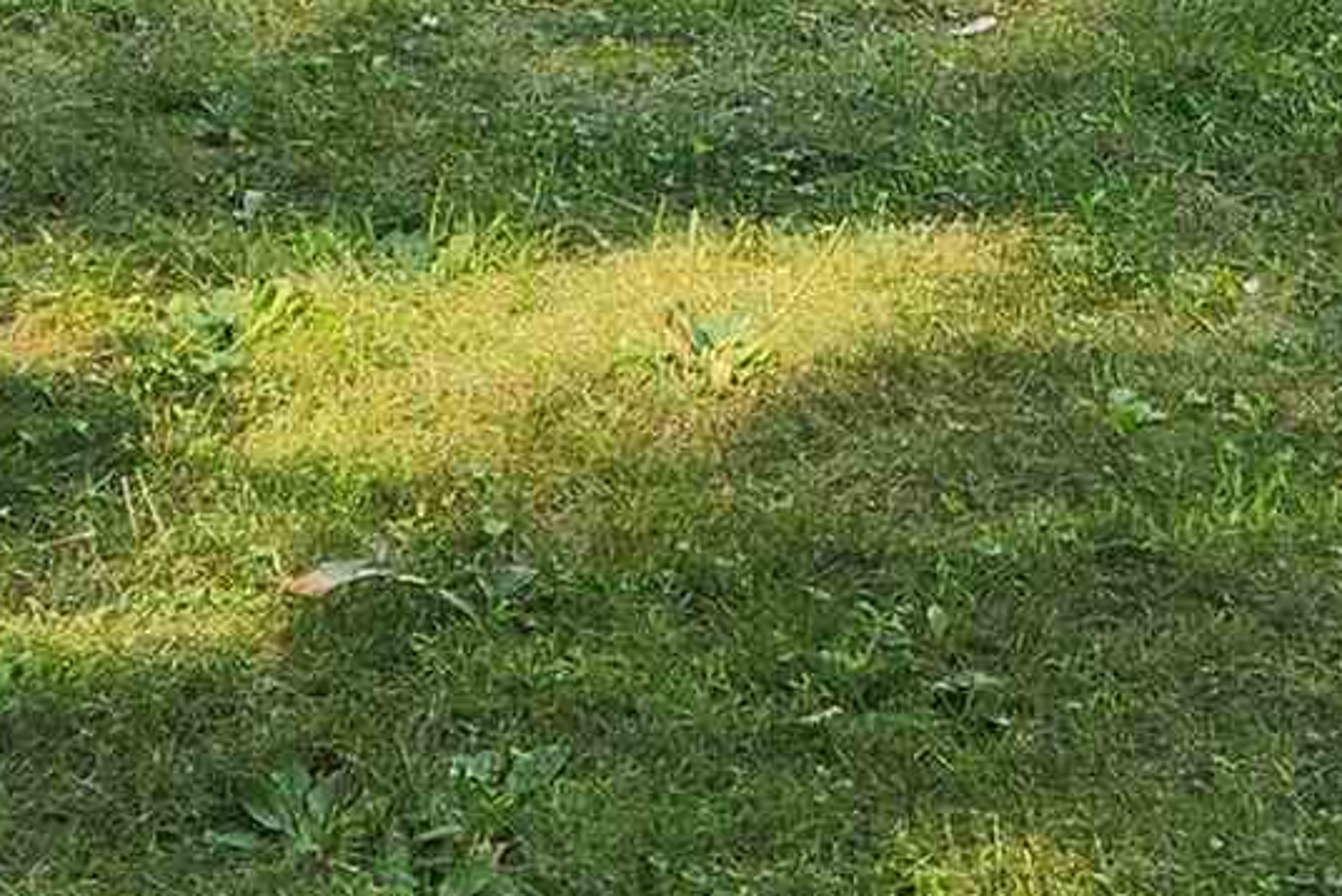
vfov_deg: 9.0
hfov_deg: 14.9
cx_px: 1014
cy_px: -1249
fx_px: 5110
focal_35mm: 137
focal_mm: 5.4
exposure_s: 1/480
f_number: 1.8
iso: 20
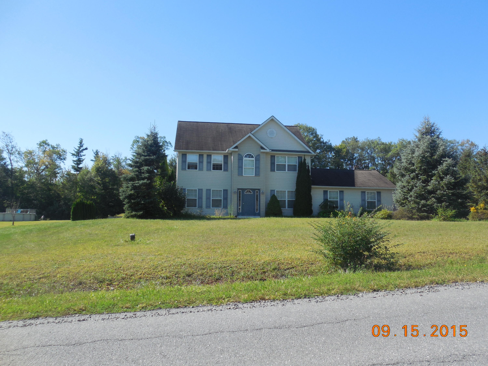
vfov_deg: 53.1
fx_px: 367
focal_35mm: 26
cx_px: 244
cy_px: 183
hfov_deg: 67.3
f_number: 3.5
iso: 125
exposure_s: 1/800
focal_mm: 4.6
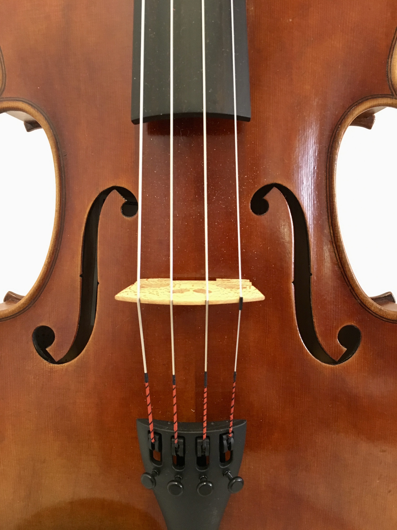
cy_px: 265
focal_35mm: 29
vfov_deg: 61.7
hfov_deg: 48.2
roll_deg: +0.6
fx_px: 443
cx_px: 198
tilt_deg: -7.3
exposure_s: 1/17
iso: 200
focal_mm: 4.15
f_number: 2.2
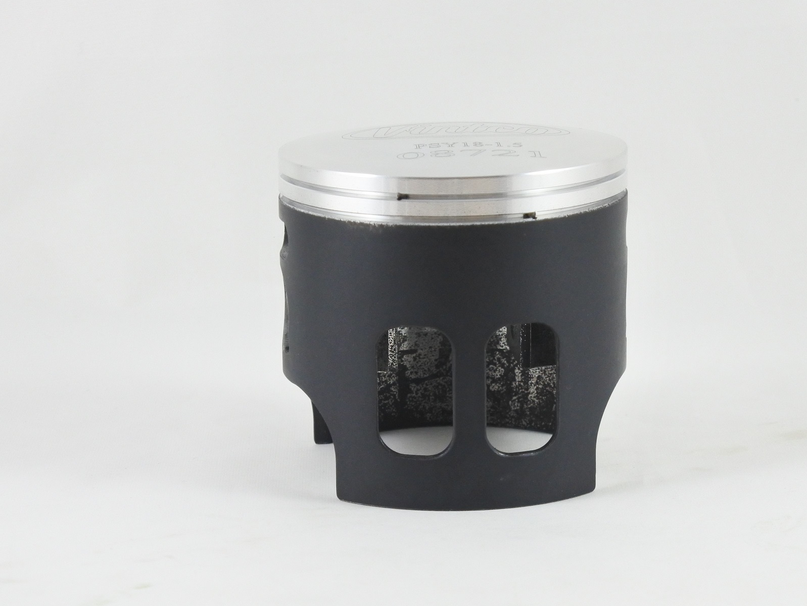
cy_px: 301
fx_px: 1935
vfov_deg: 17.8
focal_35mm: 83
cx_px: 454
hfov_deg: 23.5
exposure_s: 1/100
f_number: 5.6
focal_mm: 28.2
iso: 800
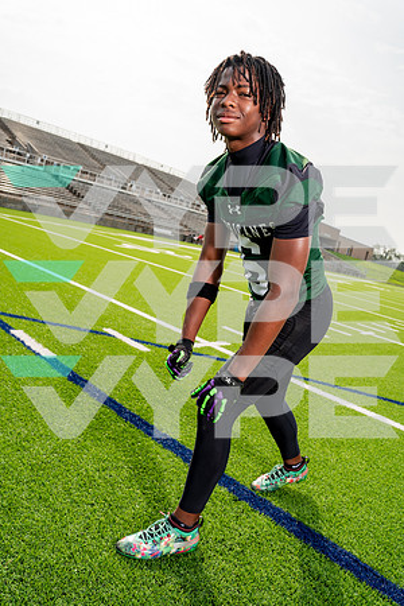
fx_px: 438
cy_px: 303
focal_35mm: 26
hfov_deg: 49.6
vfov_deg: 69.4
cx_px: 202
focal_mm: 26
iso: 100
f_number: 5.6
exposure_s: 1/320
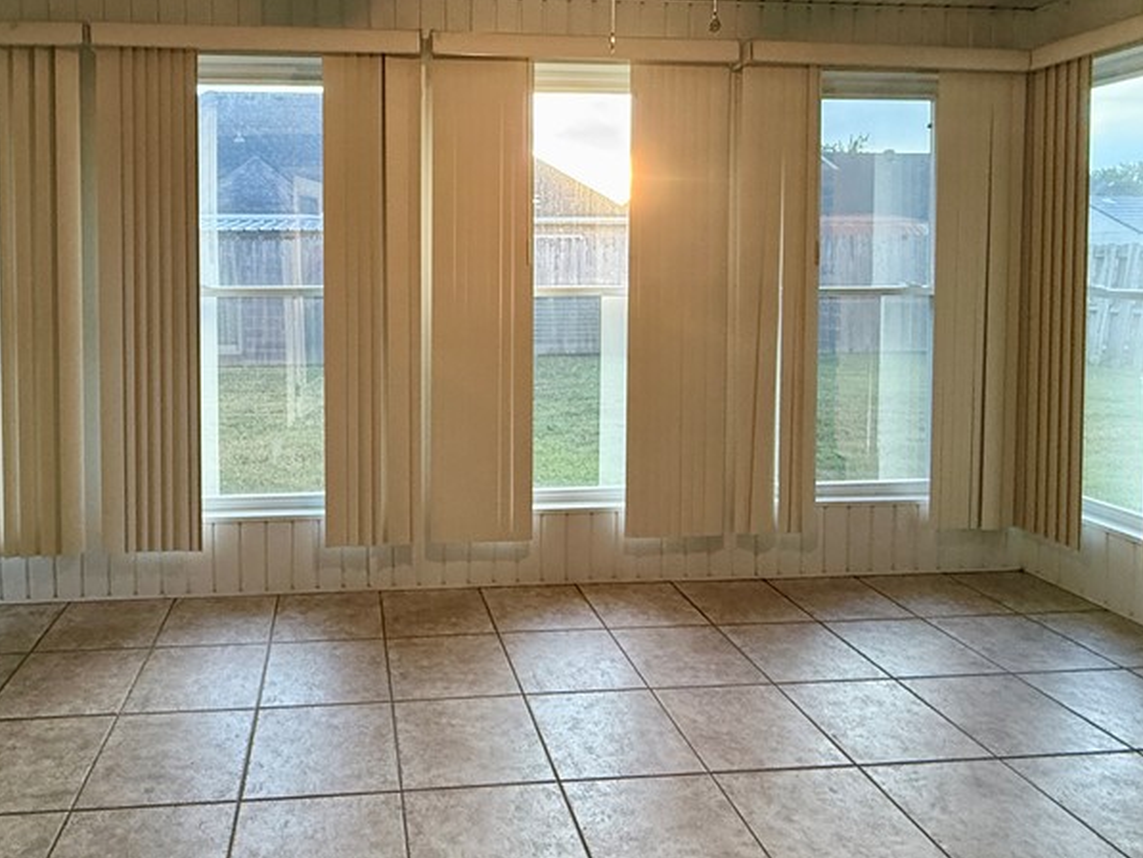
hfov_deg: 70.2
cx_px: 415
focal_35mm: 24
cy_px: 287
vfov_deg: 55.7
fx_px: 793
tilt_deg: -0.6
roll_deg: -0.3
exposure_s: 1/120
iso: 400
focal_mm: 2.22
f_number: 2.2
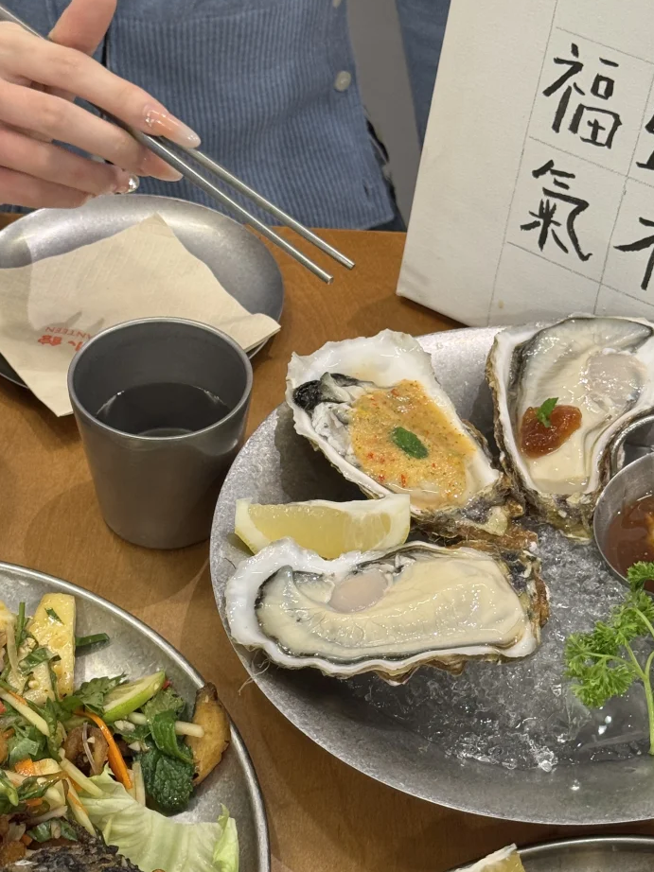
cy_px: 471
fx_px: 1890
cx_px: 314
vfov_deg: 26.0
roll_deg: -1.0
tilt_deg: -44.5
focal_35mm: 75
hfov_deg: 19.6
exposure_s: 1/50
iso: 160
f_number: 1.78
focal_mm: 6.76
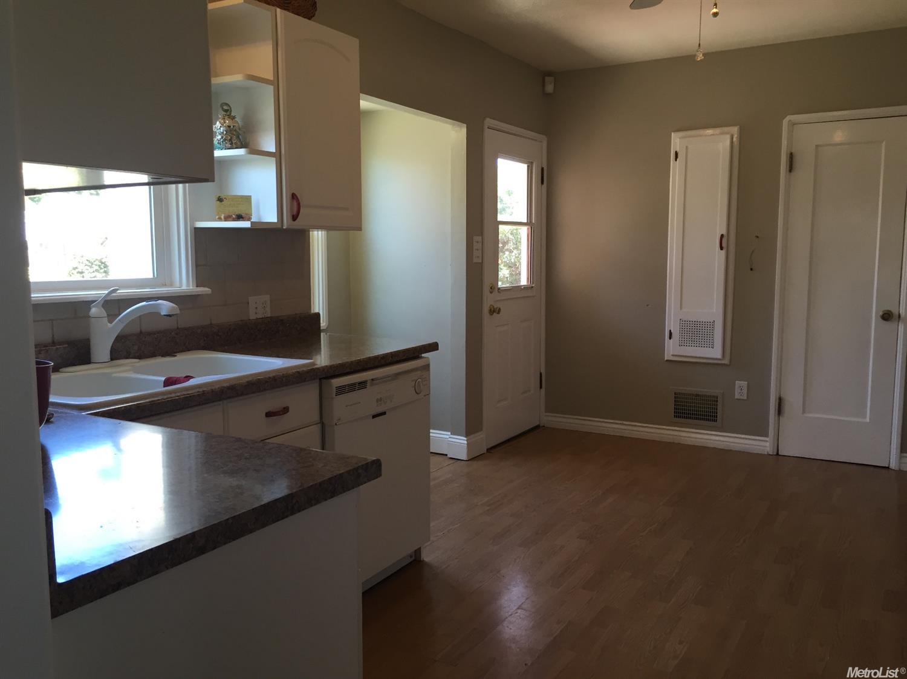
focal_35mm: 29
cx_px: 454
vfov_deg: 48.2
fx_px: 760
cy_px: 340
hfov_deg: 61.7
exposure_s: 1/40
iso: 32
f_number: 2.2
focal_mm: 4.15
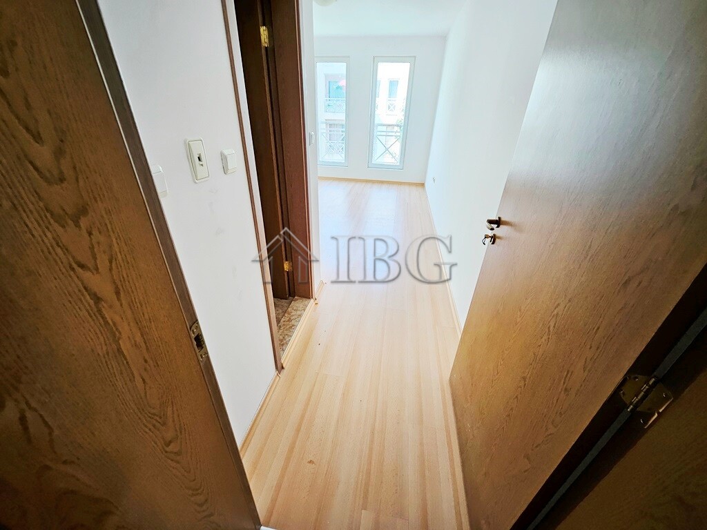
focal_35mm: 13
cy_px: 265
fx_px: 266
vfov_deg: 89.9
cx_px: 354
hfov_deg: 106.2
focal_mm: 1.7
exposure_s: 1/50
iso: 125
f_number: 2.2
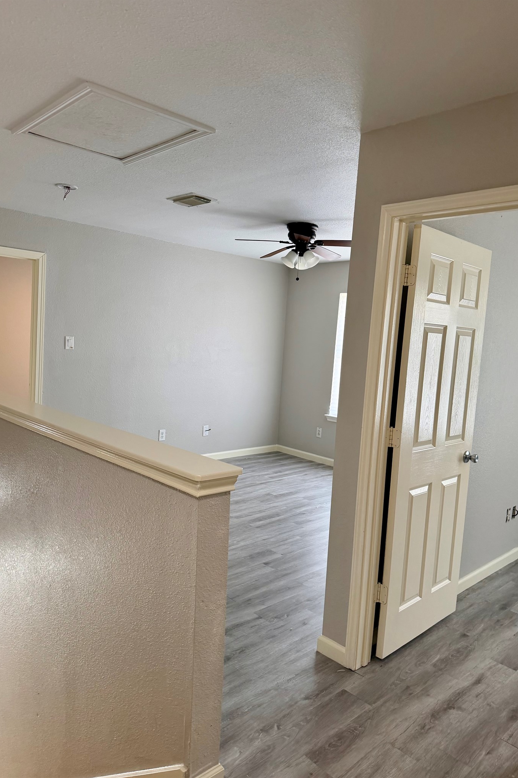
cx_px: 264
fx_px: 540
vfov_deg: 71.5
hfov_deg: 51.3
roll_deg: -3.5
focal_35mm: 25
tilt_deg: -4.3
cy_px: 389
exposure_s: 1/120
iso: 200
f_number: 1.78
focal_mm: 6.76
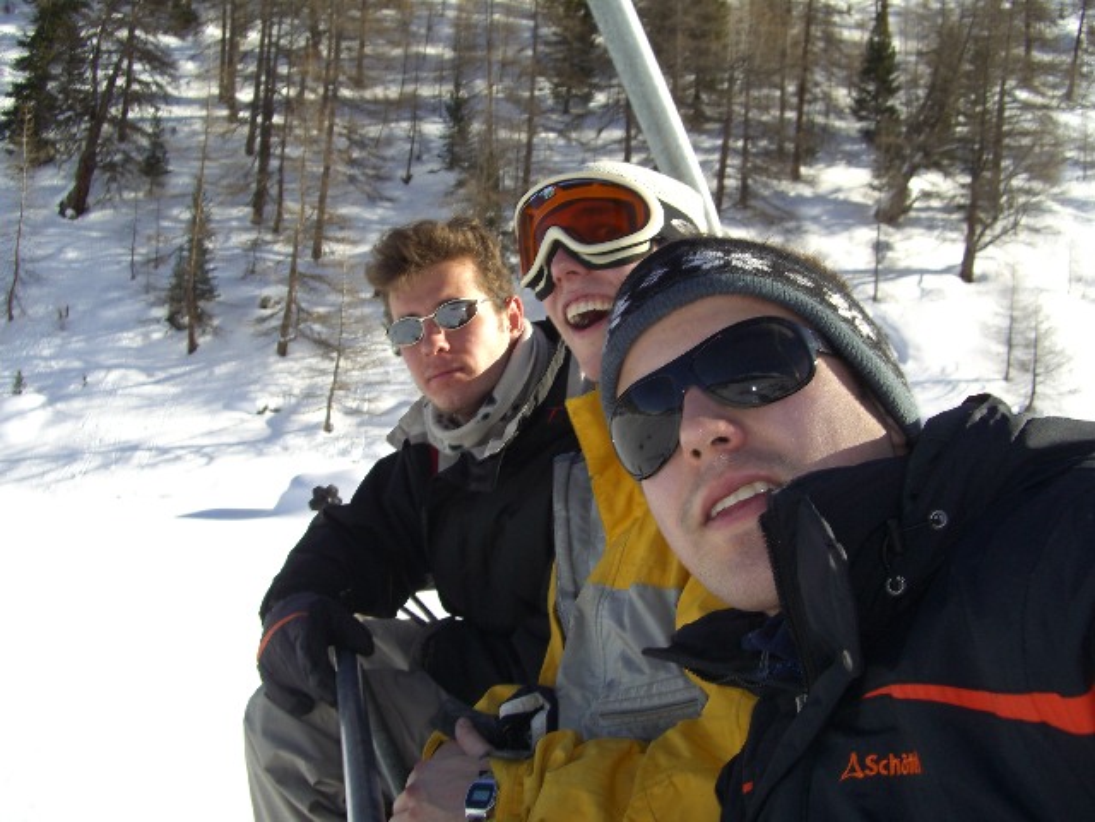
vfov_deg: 37.7
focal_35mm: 38
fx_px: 1202
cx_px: 548
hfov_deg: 49.0
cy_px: 411
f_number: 5.6
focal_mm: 7.9
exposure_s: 1/200
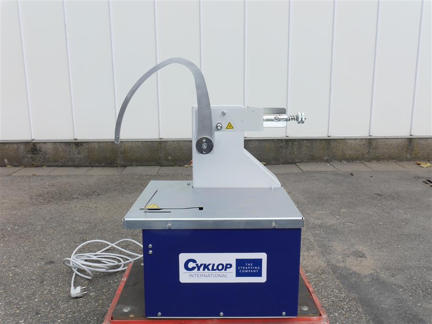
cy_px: 162
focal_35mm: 32
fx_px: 400
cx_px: 216
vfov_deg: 44.2
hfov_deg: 56.8
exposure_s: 1/320
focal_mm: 16
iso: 160
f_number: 7.1
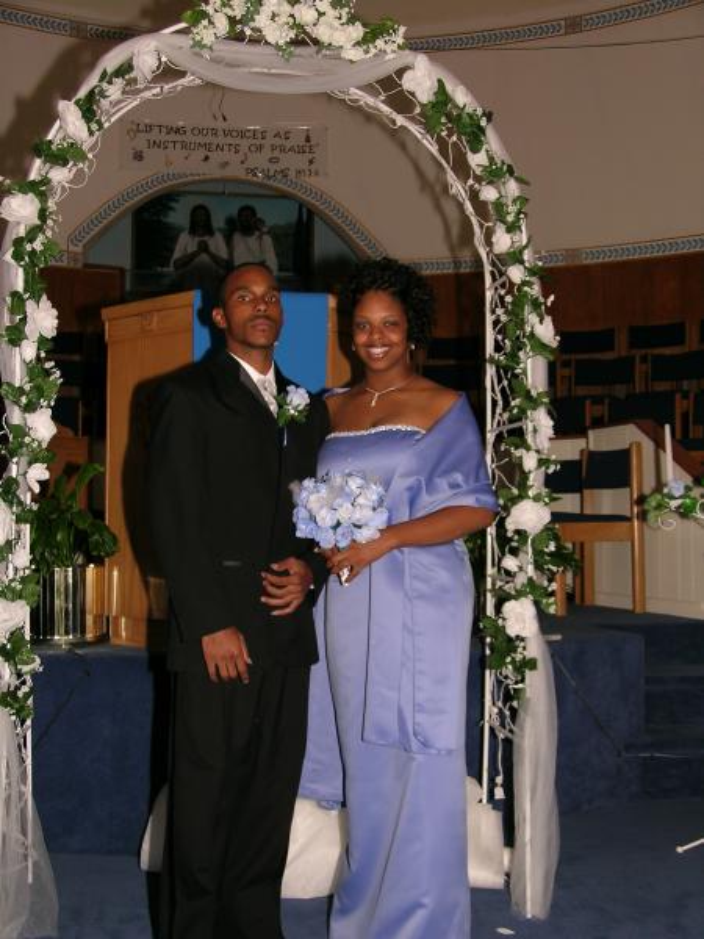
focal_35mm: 42
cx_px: 352
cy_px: 470
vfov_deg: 44.8
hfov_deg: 34.3
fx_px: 1139
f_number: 4
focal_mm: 8.7
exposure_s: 1/60.1
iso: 50
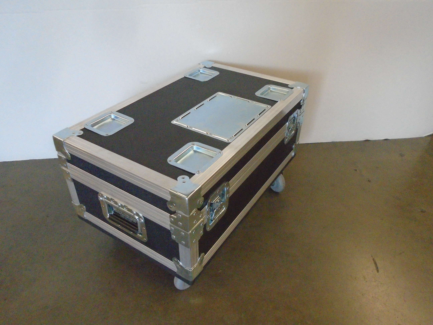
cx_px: 216
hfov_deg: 67.3
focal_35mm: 26
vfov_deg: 53.1
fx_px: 325
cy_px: 162
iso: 800
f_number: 3.2
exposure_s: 1/80
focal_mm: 4.6
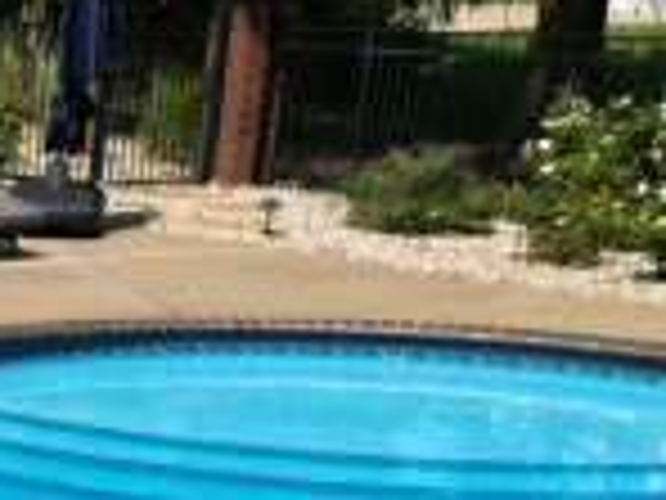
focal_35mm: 108
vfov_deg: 12.2
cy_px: 977
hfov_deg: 16.5
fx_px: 2078
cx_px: -349
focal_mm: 6.72
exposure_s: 1/240
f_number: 1.7
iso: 110
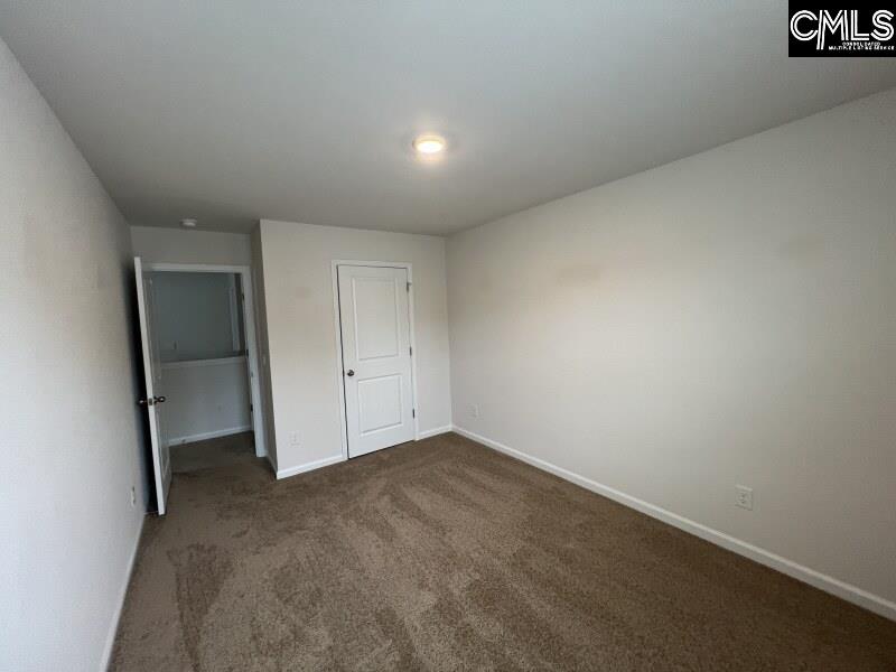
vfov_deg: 89.9
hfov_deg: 106.2
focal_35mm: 13
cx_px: 448
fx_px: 336
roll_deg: +2.3
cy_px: 336
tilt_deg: -3.7
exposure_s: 1/60
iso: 125
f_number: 1.8
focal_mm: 1.57
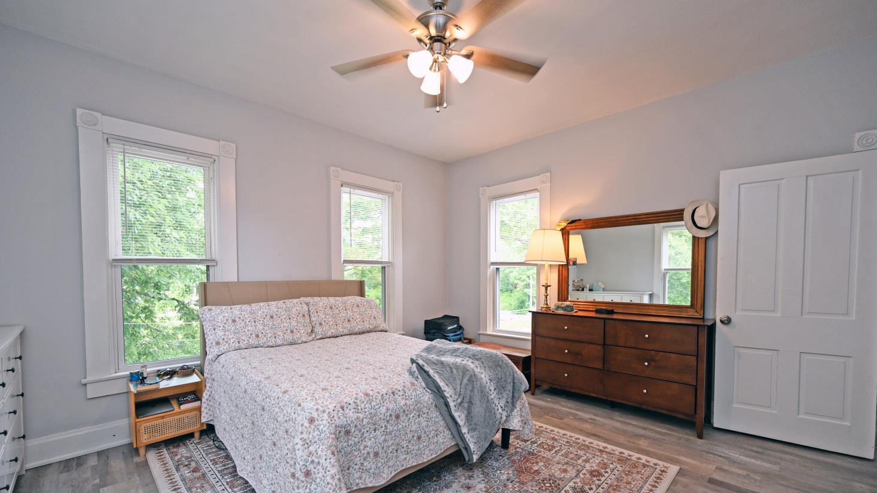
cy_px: 286
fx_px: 349
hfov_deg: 103.0
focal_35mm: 15
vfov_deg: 70.1
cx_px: 435
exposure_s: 1/60
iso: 400
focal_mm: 14
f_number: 4
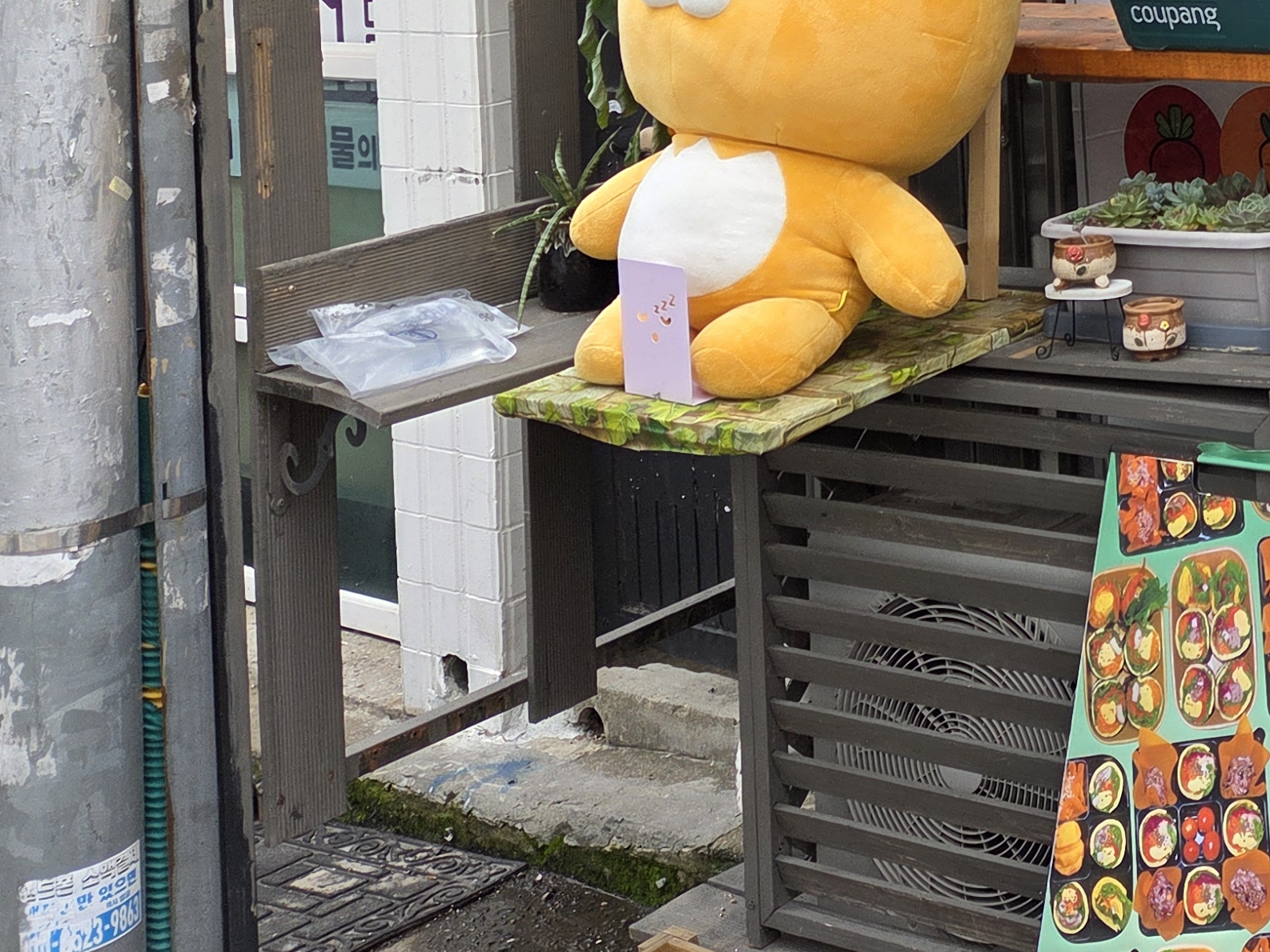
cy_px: -187
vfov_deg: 23.2
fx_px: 2128
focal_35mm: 58
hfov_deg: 29.2
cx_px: 1477
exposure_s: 1/180
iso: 40
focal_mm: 5.4
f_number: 1.8
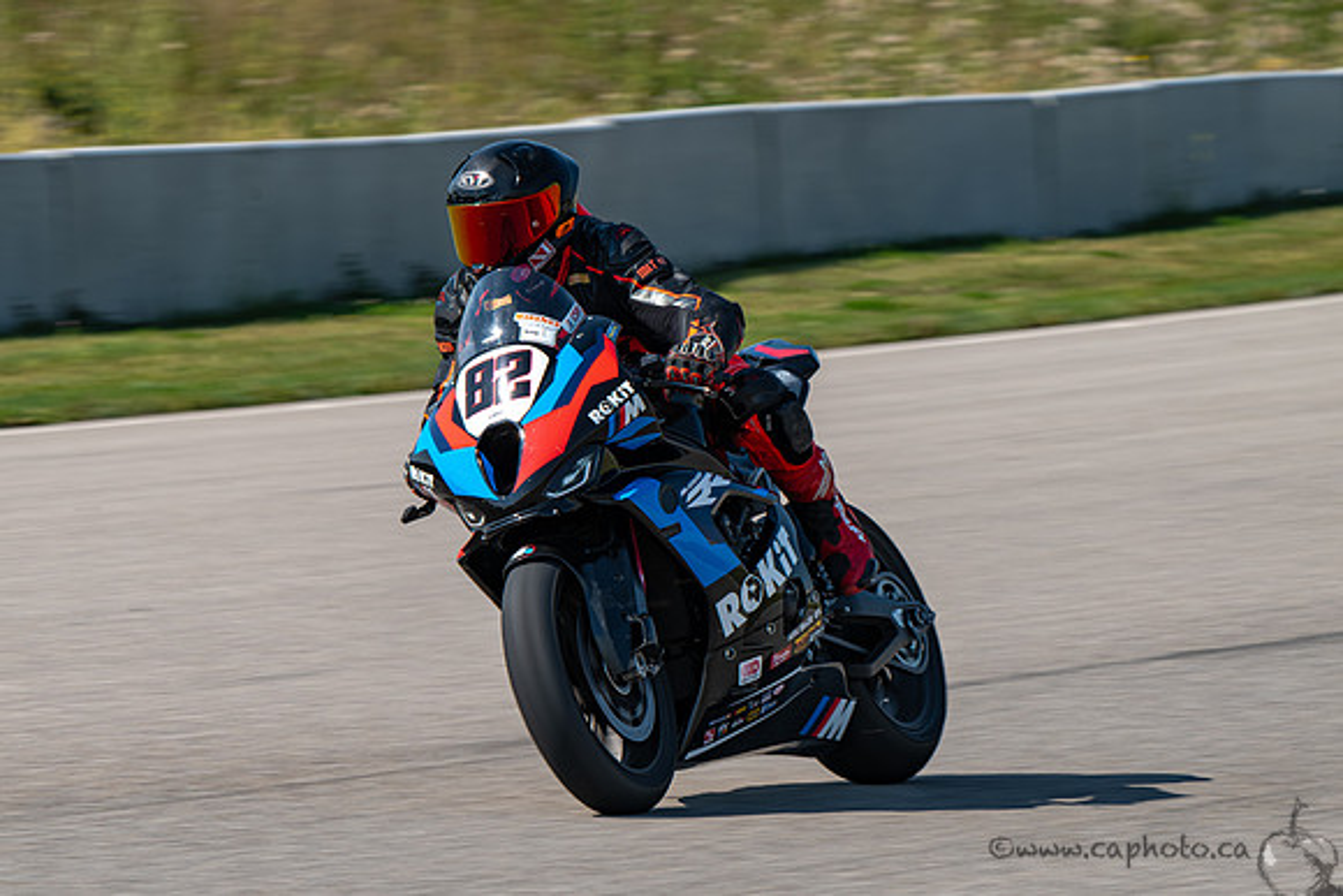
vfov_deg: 3.9
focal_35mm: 350
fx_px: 13043
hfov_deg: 5.9
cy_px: 431
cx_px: 465
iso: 80
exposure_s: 1/200
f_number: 11
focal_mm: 240
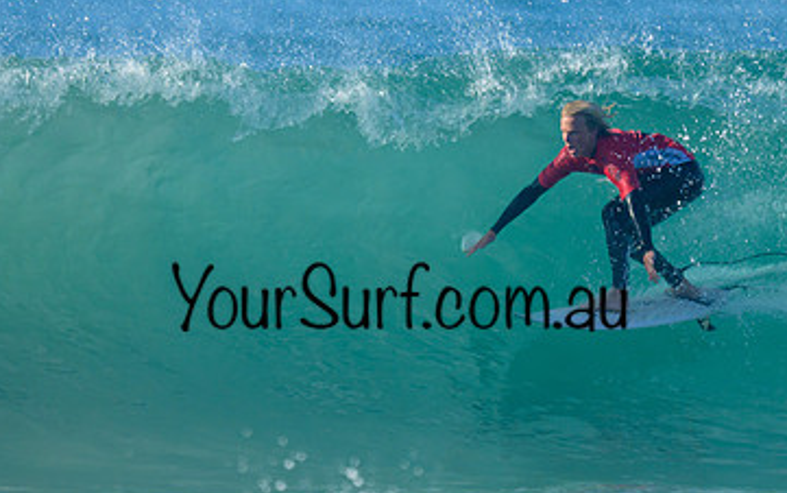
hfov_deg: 1.2
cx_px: 512
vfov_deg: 0.7
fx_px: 38582
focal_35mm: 1798
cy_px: 218
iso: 360
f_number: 6.3
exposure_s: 1/2000
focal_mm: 800
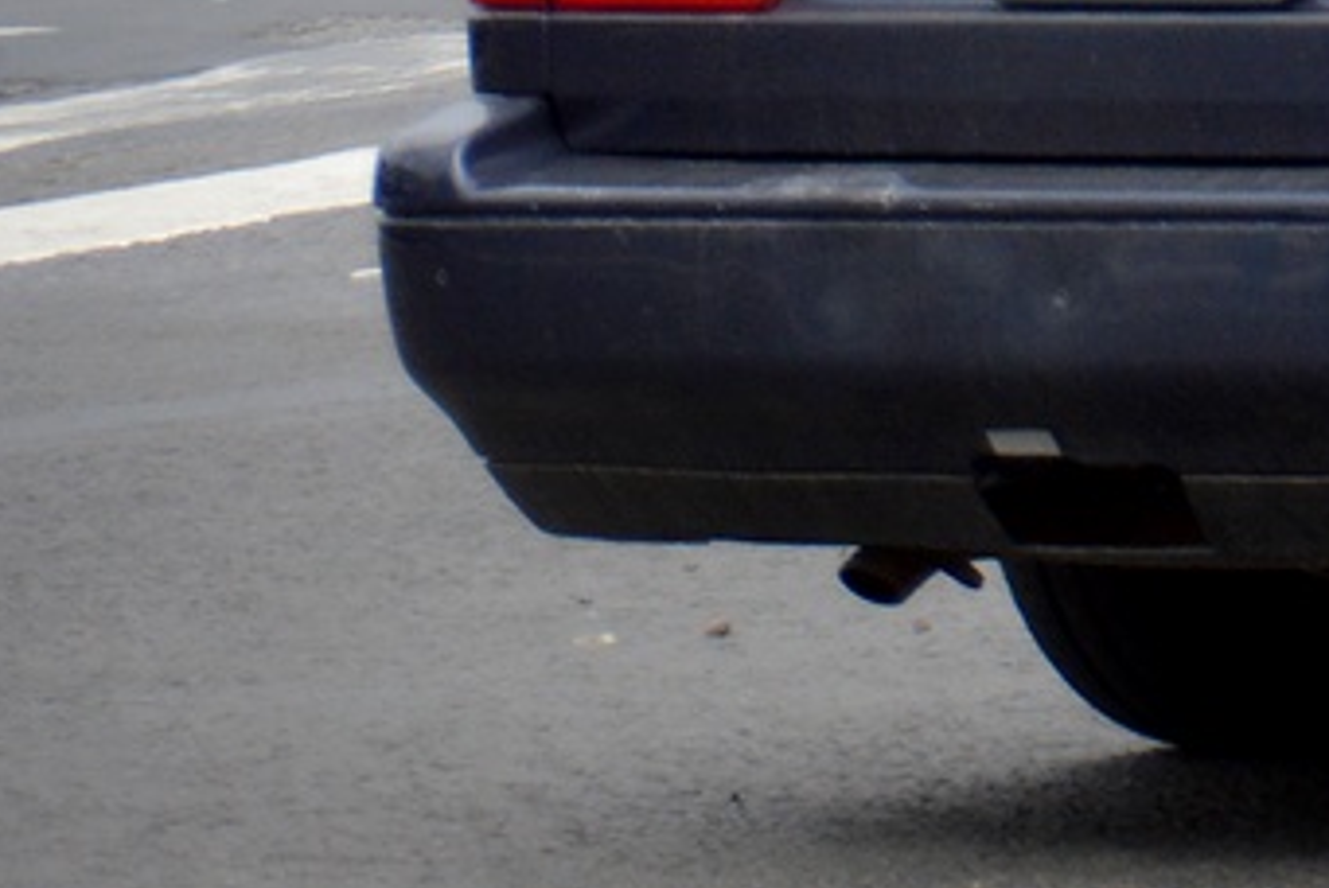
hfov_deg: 3.4
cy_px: -845
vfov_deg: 2.3
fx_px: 21873
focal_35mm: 592
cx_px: 2831
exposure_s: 1/1250
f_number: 5.3
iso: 400
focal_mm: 90
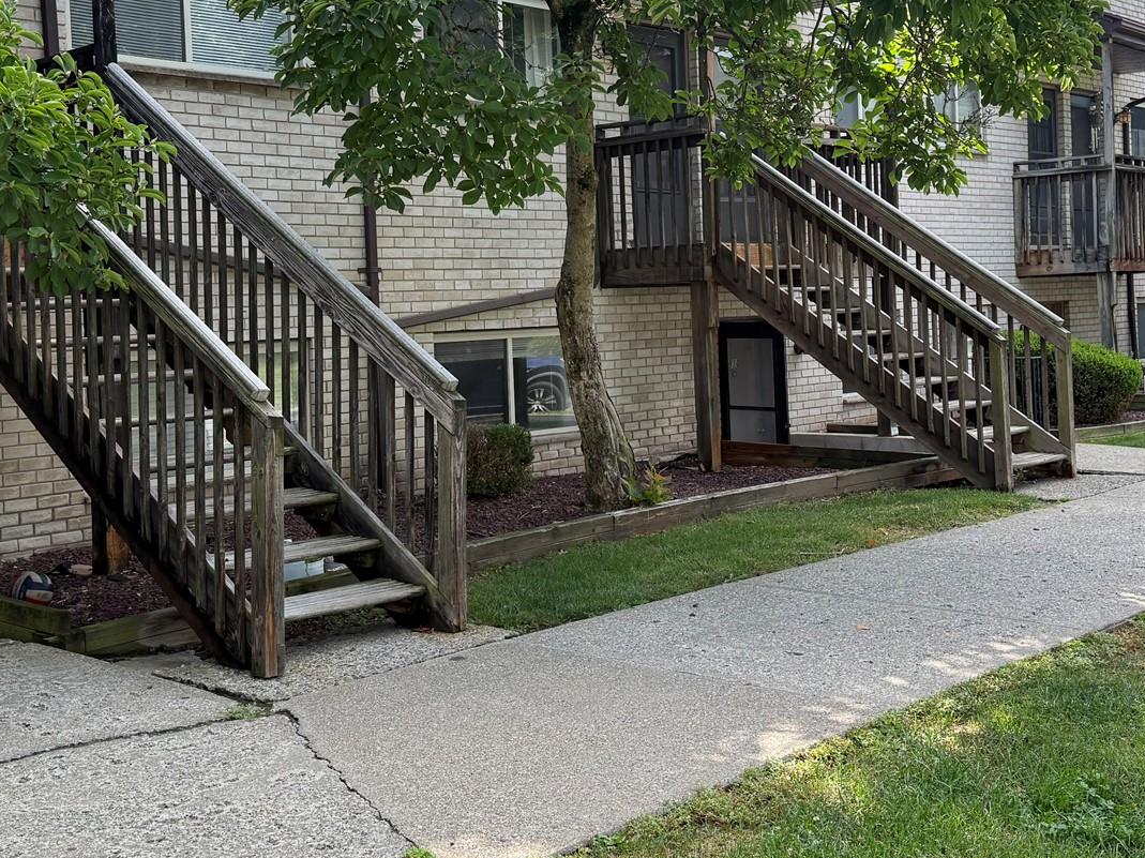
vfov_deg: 31.4
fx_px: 1521
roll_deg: +2.9
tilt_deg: -0.6
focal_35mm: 46
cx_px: 514
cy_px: 317
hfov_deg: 41.2
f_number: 1.78
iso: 100
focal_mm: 6.76
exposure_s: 1/1156
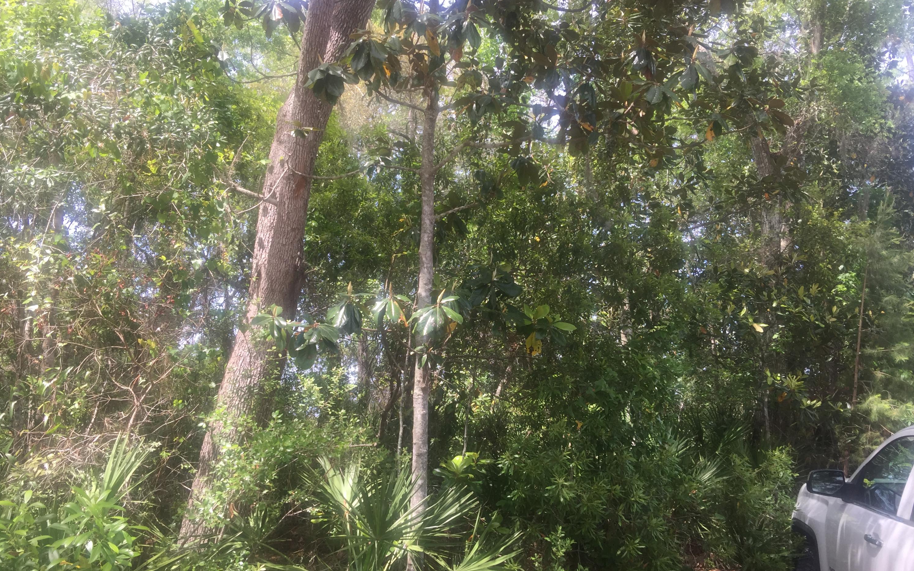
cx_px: 455
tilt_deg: +7.7
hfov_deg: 61.2
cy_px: 314
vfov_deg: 40.5
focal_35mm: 31
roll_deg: -2.1
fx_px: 772
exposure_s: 1/264
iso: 32
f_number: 2.2
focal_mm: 4.15
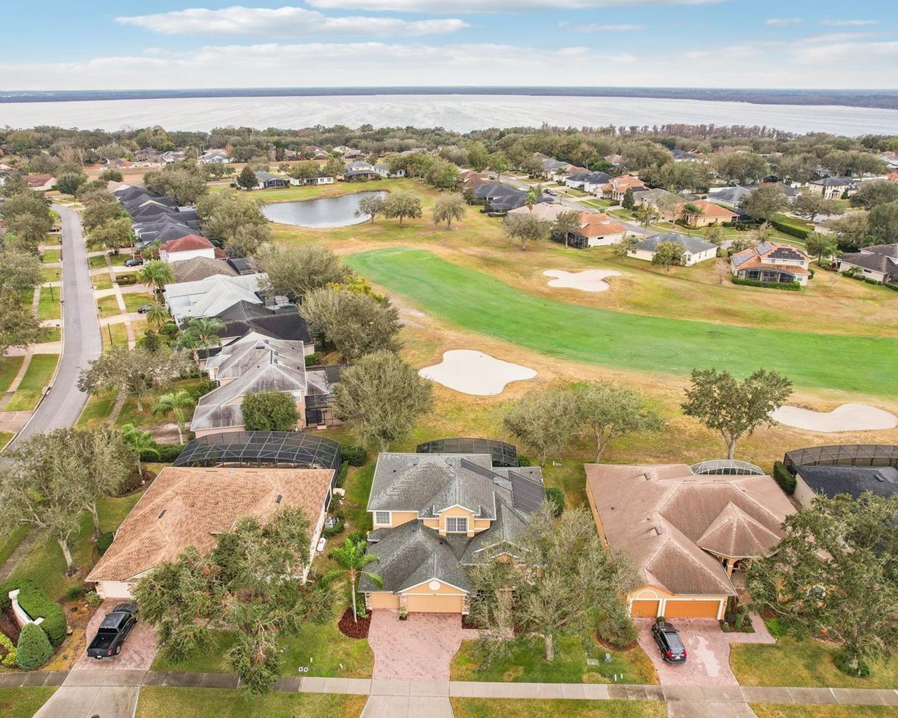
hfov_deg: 68.1
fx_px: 664
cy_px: 358
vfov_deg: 56.8
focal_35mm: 25
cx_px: 443
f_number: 2.8
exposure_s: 1/350
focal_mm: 8.4
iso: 150
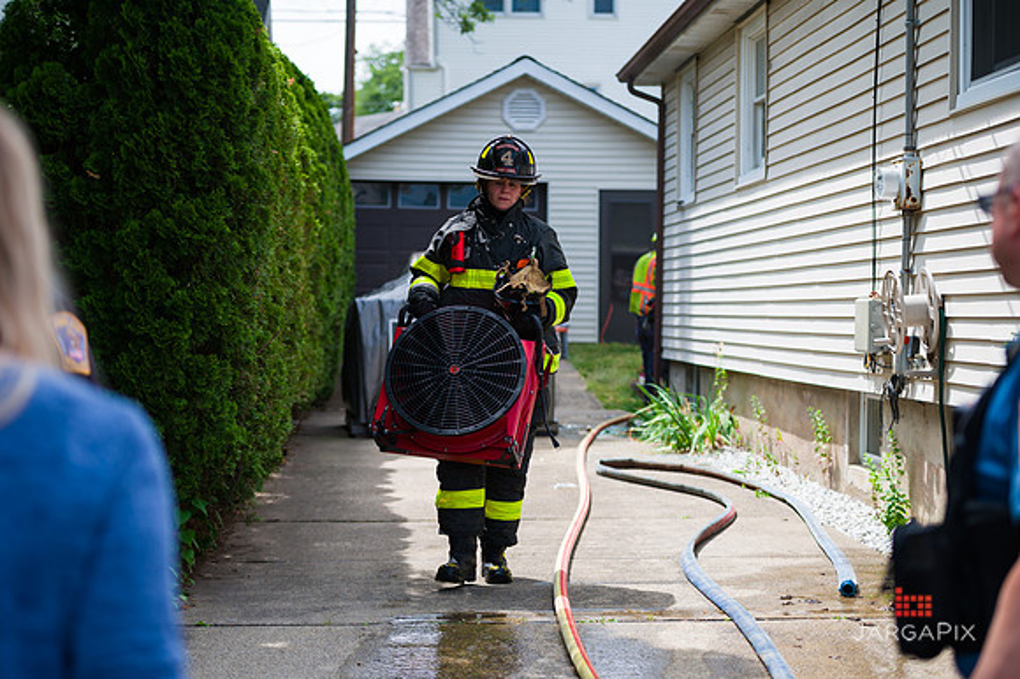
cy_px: 340
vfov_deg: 19.4
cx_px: 510
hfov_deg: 28.9
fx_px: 1982
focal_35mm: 70
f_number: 3.2
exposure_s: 1/1250
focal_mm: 70
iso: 200
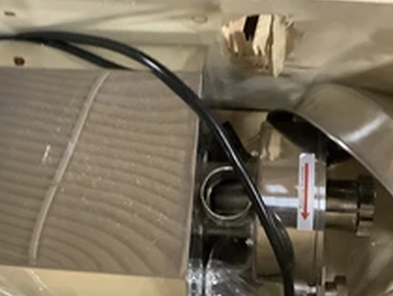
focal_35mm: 59
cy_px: 185
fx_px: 671
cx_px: 159
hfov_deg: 32.6
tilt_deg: -79.6
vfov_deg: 24.8
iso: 400
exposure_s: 1/30
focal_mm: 3.3
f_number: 2.4
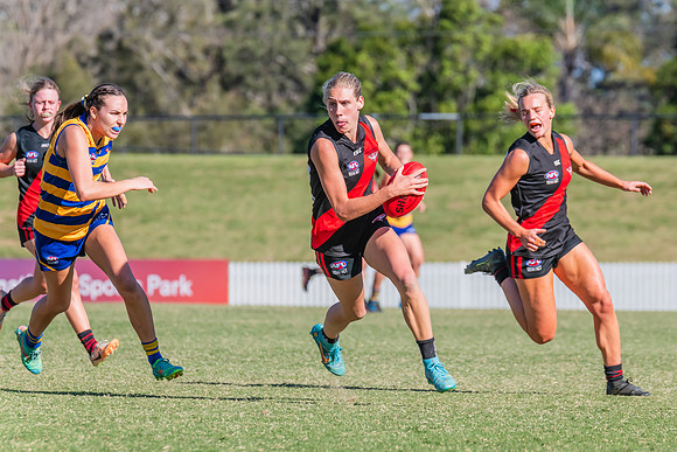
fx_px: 8121
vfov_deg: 3.2
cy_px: 223
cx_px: 384
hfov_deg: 4.8
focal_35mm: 432
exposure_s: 1/1250
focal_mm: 380
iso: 800
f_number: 10
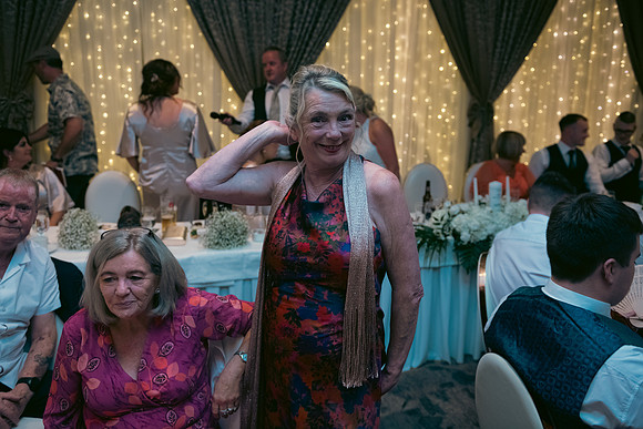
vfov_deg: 37.9
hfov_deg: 54.4
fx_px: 625
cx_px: 322
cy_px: 214
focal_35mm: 35
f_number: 3.5
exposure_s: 1/160
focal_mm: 35
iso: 800
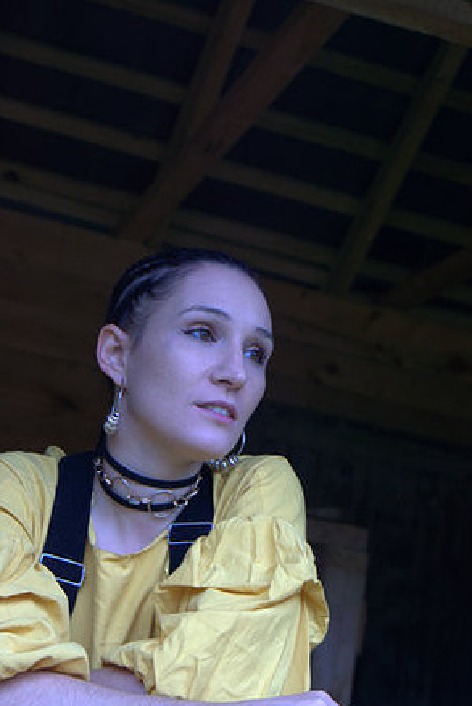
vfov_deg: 26.3
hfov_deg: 17.8
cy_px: 350
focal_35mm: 77
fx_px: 1511
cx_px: 238
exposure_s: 1/80
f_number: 6.3
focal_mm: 50
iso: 100
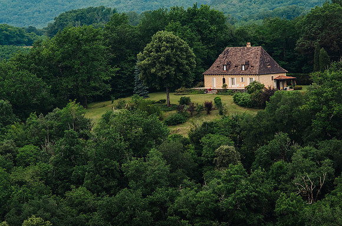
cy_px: 113
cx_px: 171
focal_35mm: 158
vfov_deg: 8.7
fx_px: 1493
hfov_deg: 13.1
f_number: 8
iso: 800
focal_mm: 105
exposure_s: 1/1000
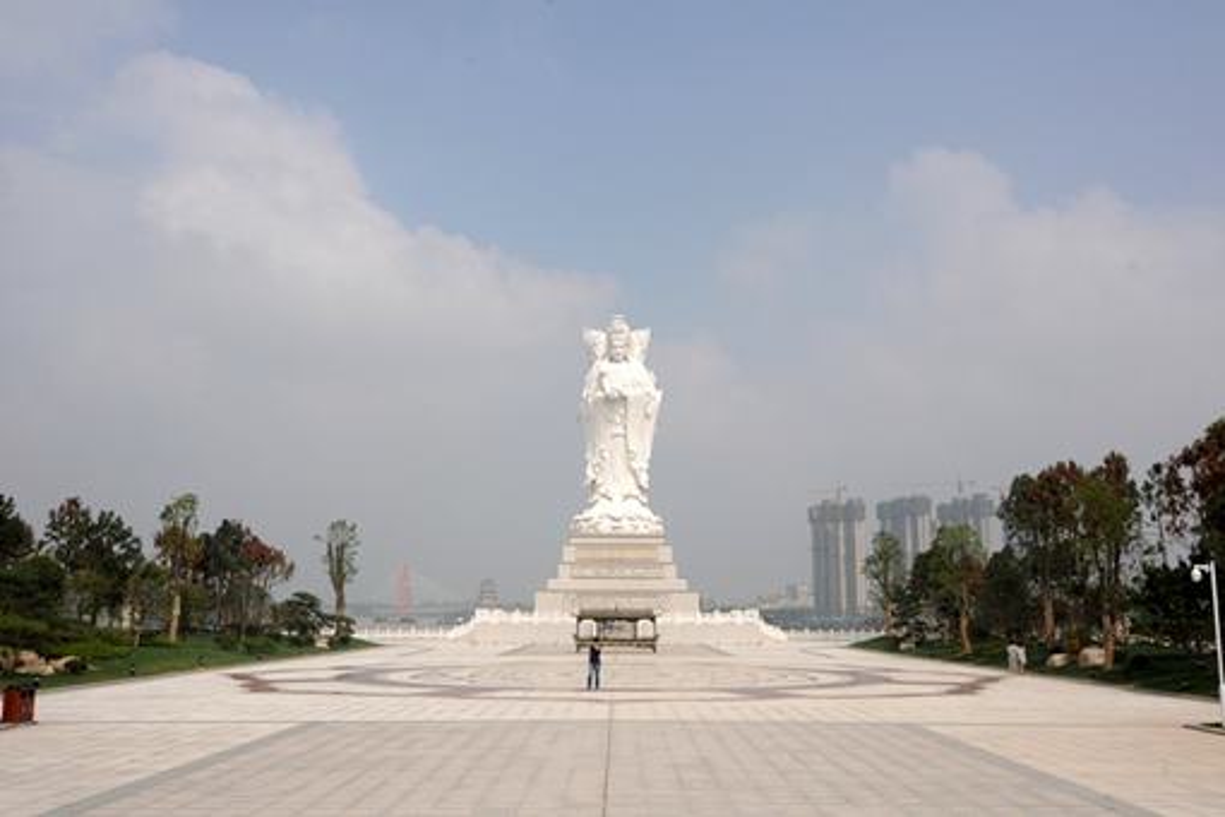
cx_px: 612
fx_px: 1225
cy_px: 408
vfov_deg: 36.9
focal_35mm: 36
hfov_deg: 53.1
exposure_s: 1/640
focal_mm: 24
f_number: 11
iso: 400
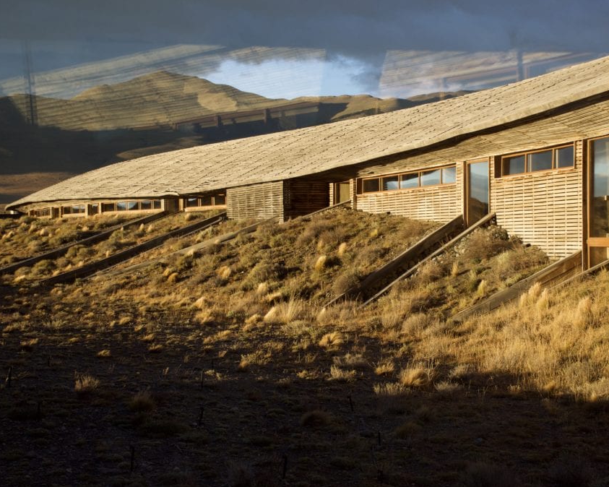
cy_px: 245
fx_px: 1171
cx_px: 354
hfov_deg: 29.1
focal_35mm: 65
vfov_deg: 23.5
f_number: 8
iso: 400
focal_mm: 38
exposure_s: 1/250
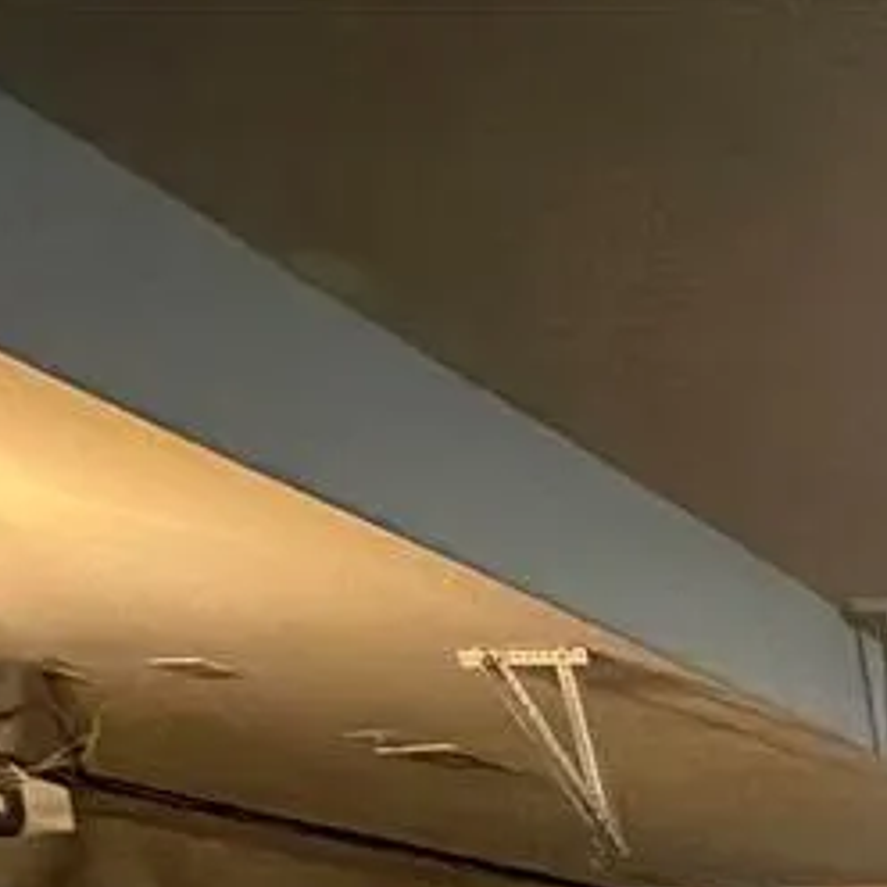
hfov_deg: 22.5
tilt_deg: -9.7
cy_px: 1363
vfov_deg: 24.8
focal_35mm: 51
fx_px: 1479
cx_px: 1531
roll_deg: +0.5
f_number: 2.2
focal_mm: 2.22
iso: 1250
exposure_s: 1/60
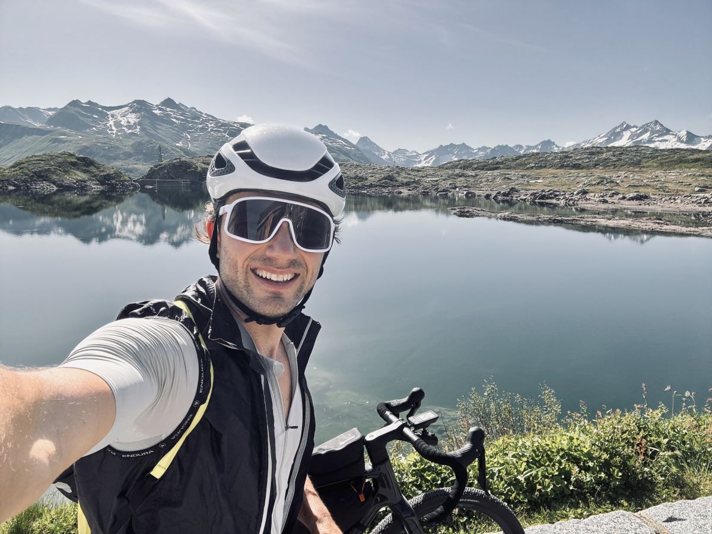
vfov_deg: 58.9
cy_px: 267
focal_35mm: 23
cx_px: 356
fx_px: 473
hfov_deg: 73.9
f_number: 1.9
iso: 25
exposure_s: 1/900
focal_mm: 2.69
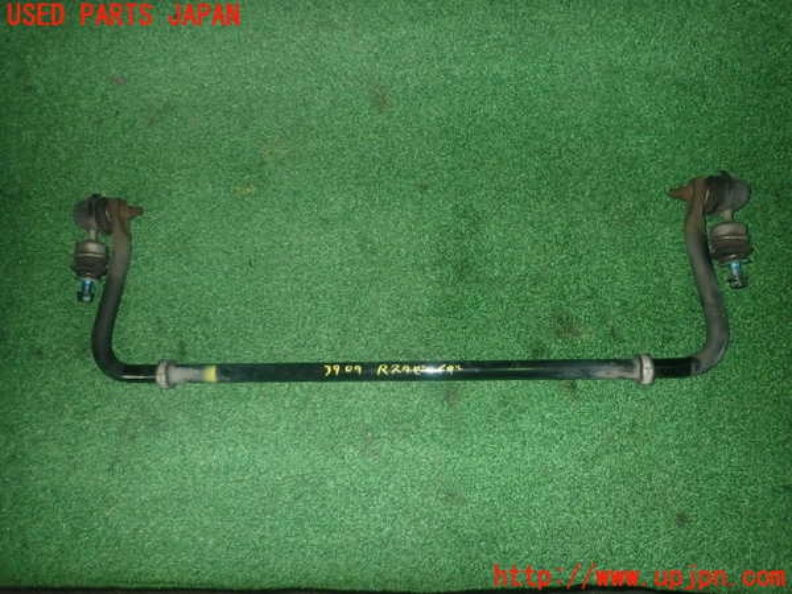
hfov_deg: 69.4
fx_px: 572
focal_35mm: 25
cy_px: 297
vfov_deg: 54.9
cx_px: 396
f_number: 5.6
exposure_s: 1/30
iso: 400
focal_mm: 4.5
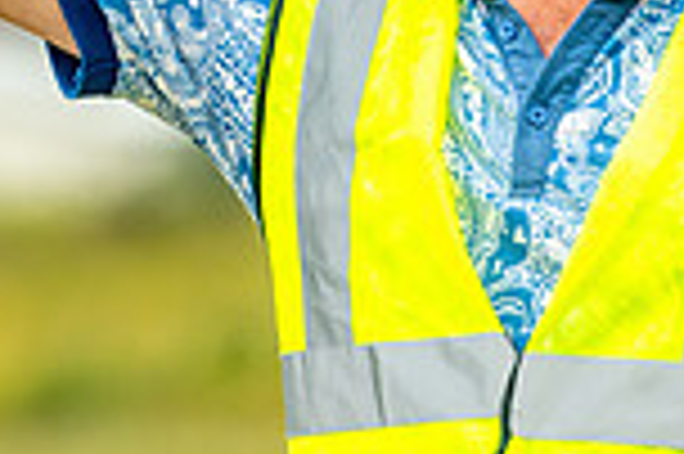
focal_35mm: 1147
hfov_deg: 1.8
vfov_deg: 1.2
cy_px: -344
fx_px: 21769
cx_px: 212
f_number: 6.3
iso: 200
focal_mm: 300
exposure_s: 1/200
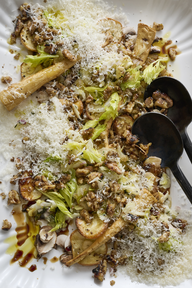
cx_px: 96
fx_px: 464
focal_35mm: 58
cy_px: 144
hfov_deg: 23.4
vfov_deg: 34.5
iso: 200
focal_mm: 58
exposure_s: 1/160
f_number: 22
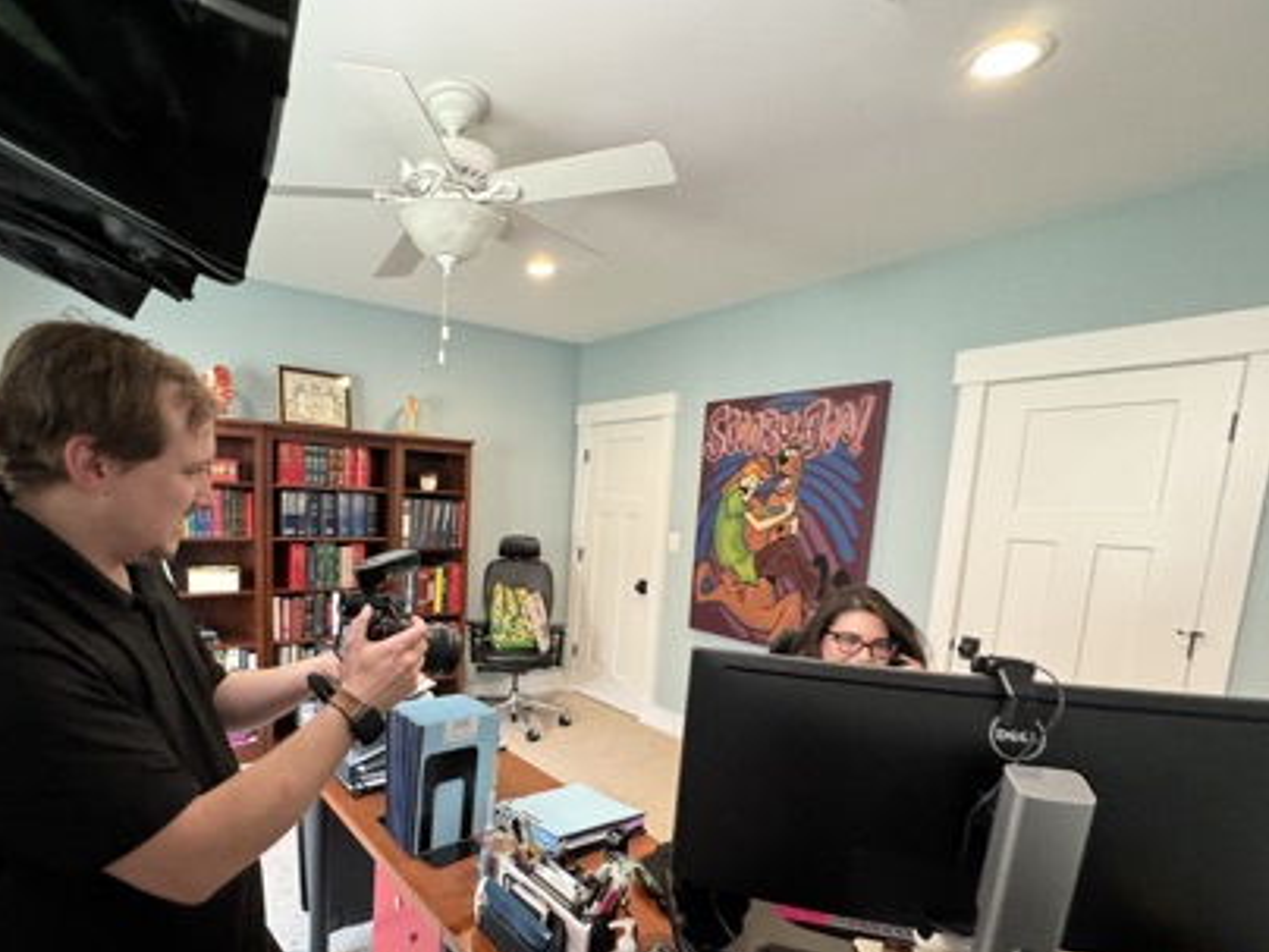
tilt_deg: -6.2
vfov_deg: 70.6
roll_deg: -1.5
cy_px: 584
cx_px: 481
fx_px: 660
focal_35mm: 18
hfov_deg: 86.1
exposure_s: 1/60
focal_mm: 2.22
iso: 500
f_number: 2.2
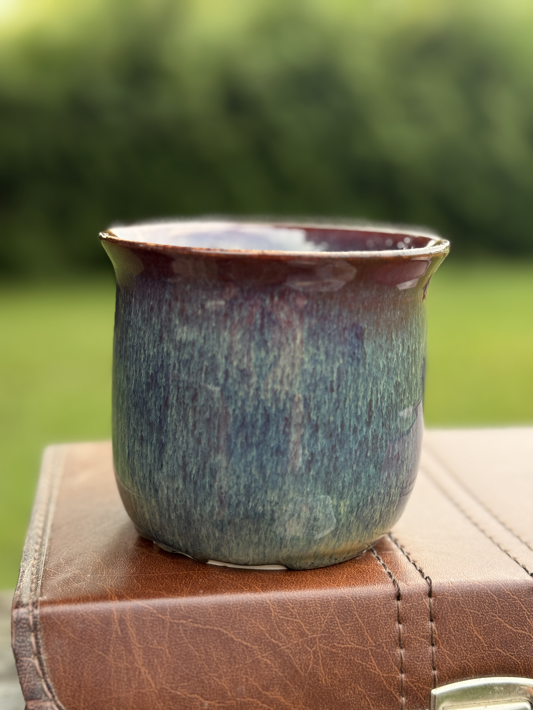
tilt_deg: -13.0
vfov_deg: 39.7
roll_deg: -0.7
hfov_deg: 30.3
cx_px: 266
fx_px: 985
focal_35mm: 48
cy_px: 355
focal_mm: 6.76
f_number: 1.78
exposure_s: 1/487
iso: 80
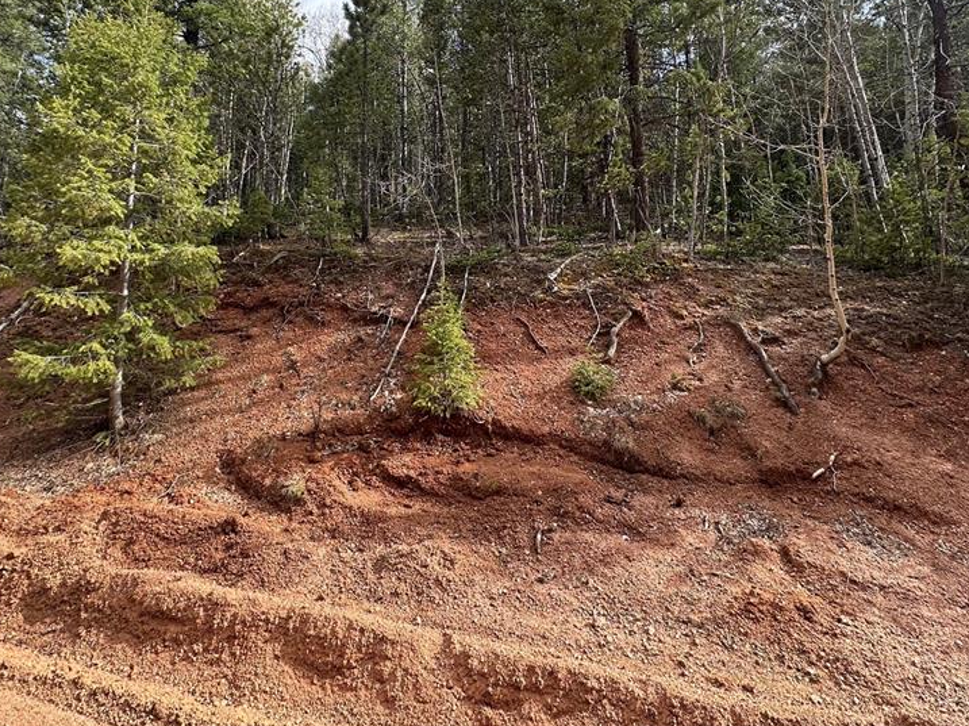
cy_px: 221
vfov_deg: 63.6
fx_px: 560
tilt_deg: +9.7
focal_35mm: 20
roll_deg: +0.8
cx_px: 477
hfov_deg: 81.8
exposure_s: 1/619
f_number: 2.2
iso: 40
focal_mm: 2.22
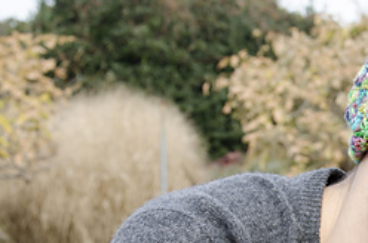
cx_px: 387
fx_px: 1264
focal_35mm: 124
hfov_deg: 16.2
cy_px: 252
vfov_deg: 10.9
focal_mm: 32
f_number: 6.3
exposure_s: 1/200
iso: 160
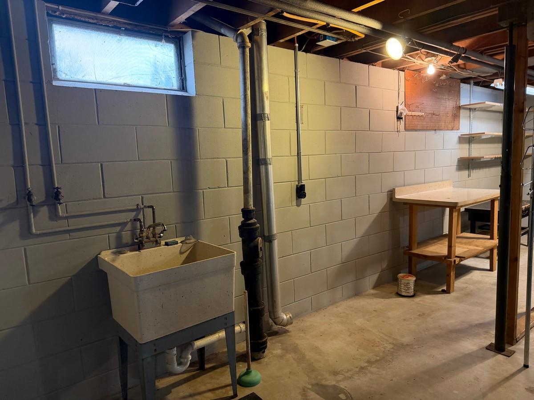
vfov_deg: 56.8
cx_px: 267
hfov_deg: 71.6
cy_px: 200
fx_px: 370
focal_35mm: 24
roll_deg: +3.2
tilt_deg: -7.3
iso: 200
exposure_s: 1/60
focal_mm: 6.76
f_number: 1.78
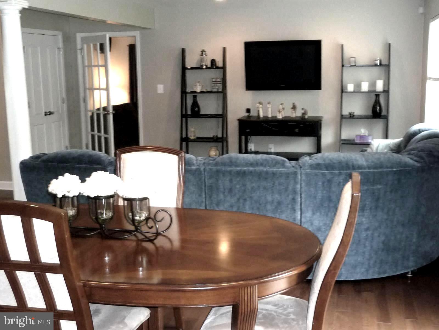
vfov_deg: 35.1
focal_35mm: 41
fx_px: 520
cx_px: 220
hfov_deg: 45.8
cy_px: 165
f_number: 3.3
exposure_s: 1/30
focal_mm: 4.7
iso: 320
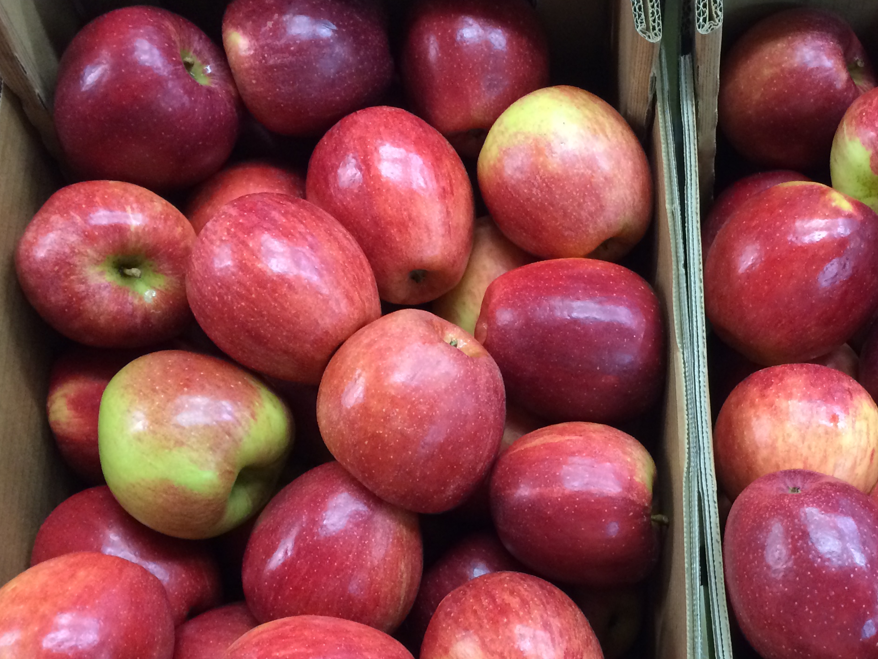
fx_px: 1268
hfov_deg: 37.1
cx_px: 676
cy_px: 517
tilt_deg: -70.2
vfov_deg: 28.6
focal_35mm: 50
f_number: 2.2
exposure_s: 1/33
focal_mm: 4.15
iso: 250
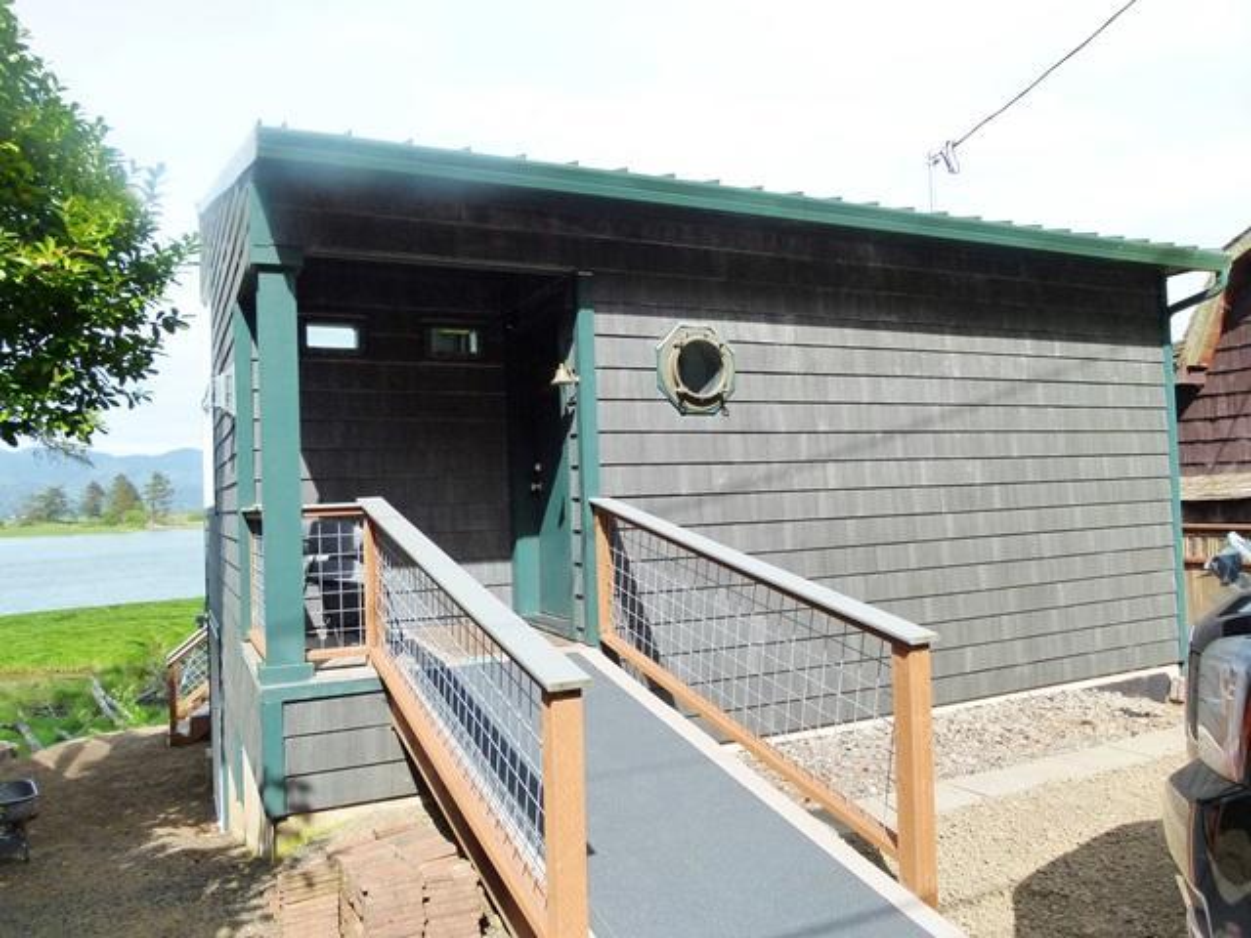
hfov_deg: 69.4
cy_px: 469
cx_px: 626
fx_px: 903
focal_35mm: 25
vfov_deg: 54.9
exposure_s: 1/500
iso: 160
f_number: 4
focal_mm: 4.5
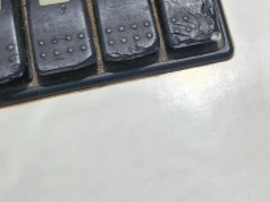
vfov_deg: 23.5
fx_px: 484
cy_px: 67
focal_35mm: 62
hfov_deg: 29.6
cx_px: 253
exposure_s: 1/1546
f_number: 1.7
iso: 10
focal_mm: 6.3
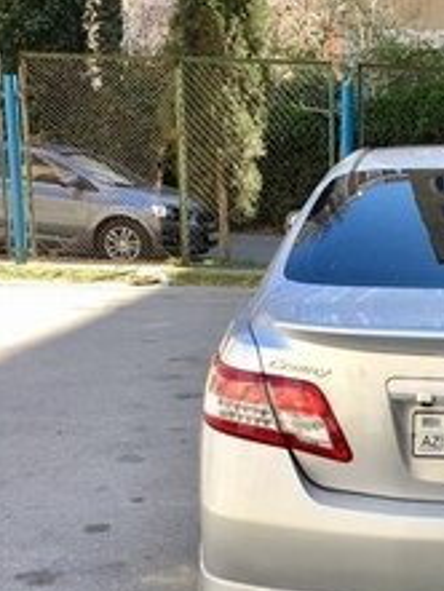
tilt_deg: -13.3
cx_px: 489
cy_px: 393
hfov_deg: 21.4
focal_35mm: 65
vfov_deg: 29.6
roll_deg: -2.0
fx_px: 1111
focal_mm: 4.15
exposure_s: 1/206
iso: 25
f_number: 2.2
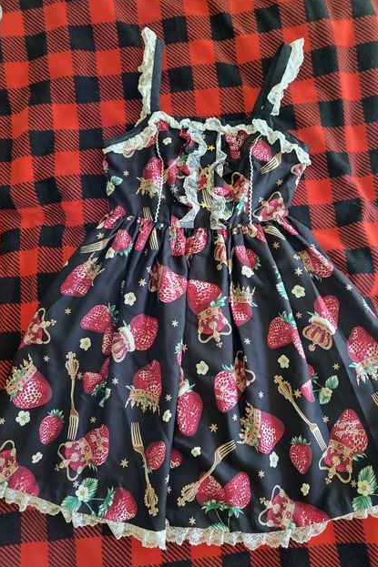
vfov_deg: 65.5
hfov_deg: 46.3
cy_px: 288
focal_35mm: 28
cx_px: 205
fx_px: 441
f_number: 1.8
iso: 200
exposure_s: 1/40
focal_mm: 5.4
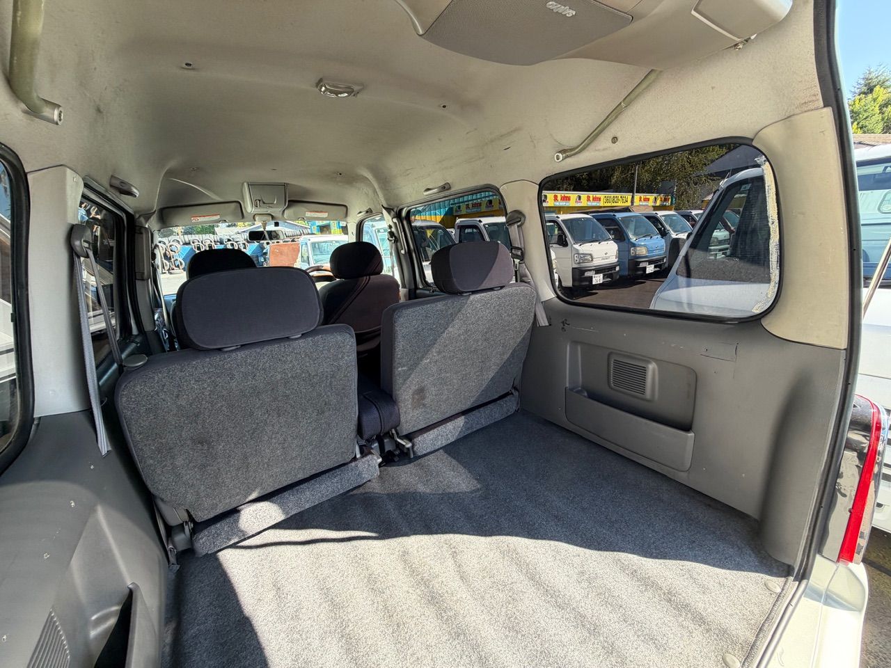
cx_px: 446
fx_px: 360
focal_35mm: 14
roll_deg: +3.8
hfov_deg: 102.1
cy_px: 334
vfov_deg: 85.7
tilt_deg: -15.9
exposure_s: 1/121
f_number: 2.2
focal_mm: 2.22
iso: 64
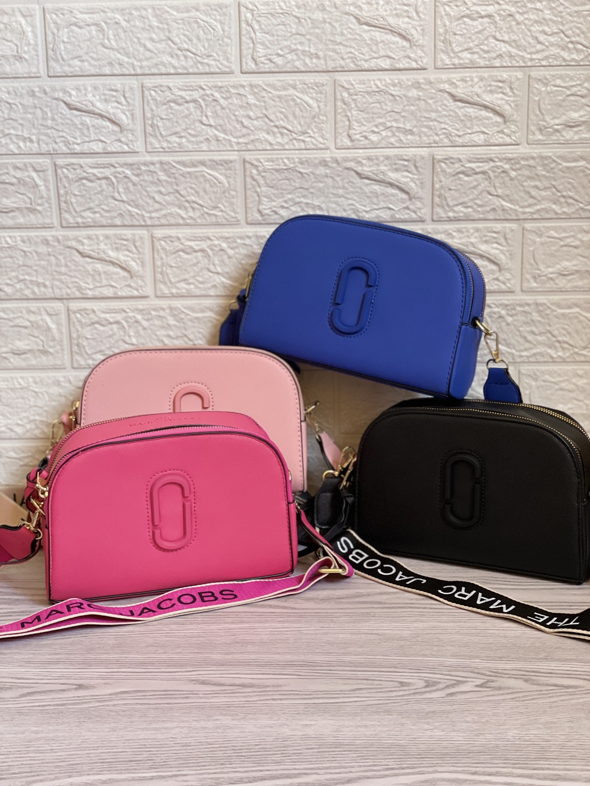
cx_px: 295
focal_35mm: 52
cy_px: 393
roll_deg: +1.4
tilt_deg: -13.2
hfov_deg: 28.0
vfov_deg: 36.8
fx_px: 1182
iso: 200
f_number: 2
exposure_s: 1/122
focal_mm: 6
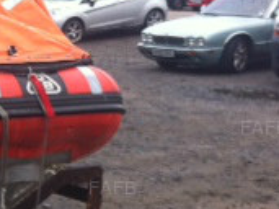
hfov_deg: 14.4
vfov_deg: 11.3
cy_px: 162
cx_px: -91
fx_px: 1055
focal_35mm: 131
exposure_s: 1/125
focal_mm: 3.85
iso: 80
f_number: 2.8
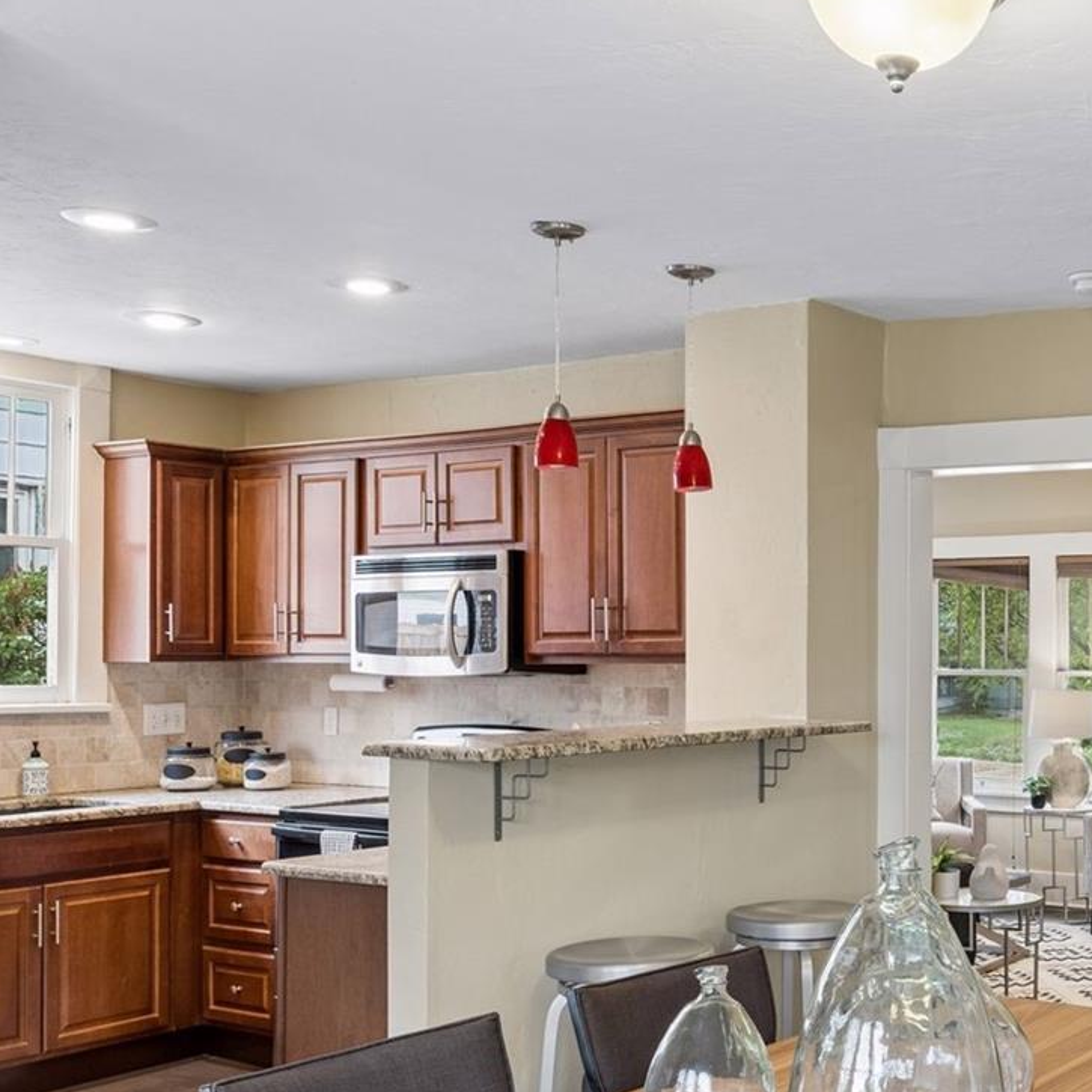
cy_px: 670
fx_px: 1606
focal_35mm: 45
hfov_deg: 34.8
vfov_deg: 37.4
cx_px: 1035
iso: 400
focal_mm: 24
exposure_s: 1/8
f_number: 9
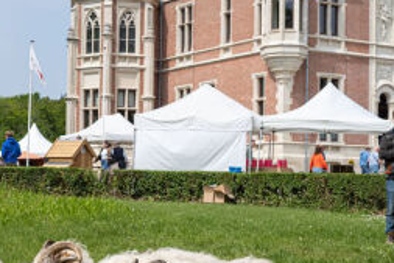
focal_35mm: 83
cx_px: 92
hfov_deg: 24.2
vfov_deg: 16.4
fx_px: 909
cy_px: 170
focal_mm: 35
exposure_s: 1/1000
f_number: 6.3
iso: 125
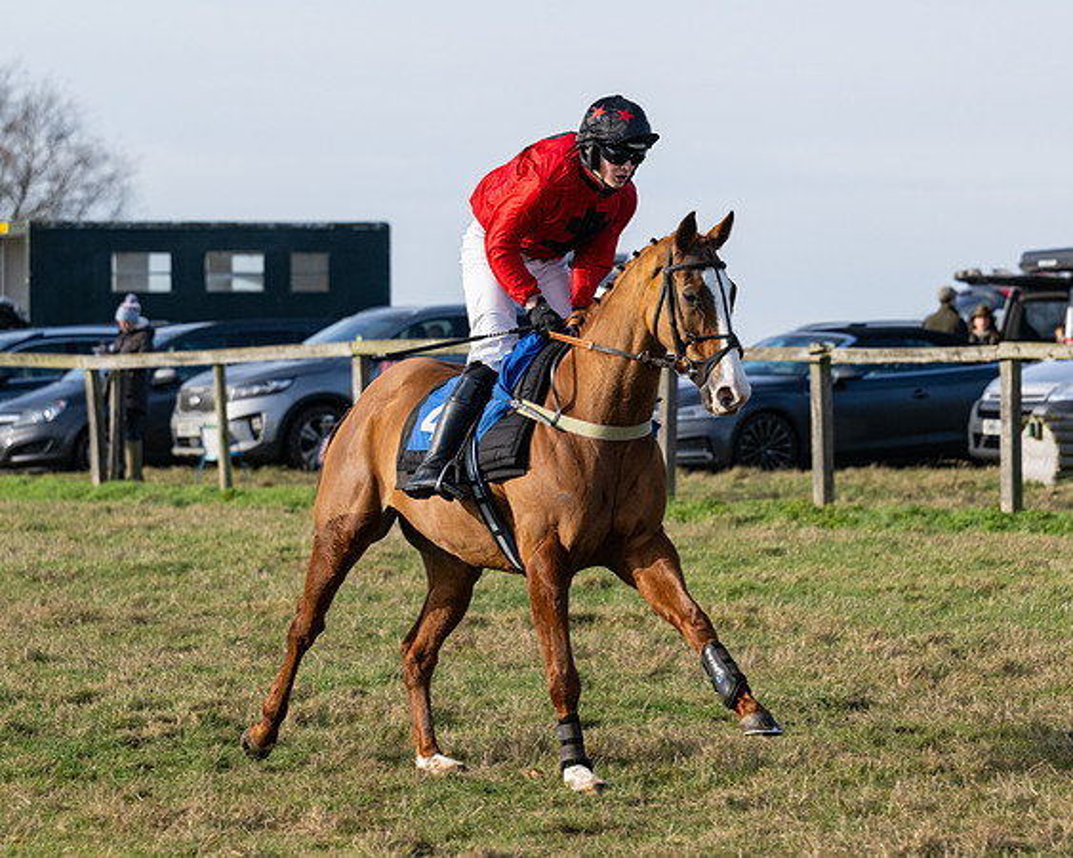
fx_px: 6941
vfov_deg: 7.1
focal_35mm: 219
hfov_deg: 8.8
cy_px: 444
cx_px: 564
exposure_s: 1/2500
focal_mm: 150
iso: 400
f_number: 5
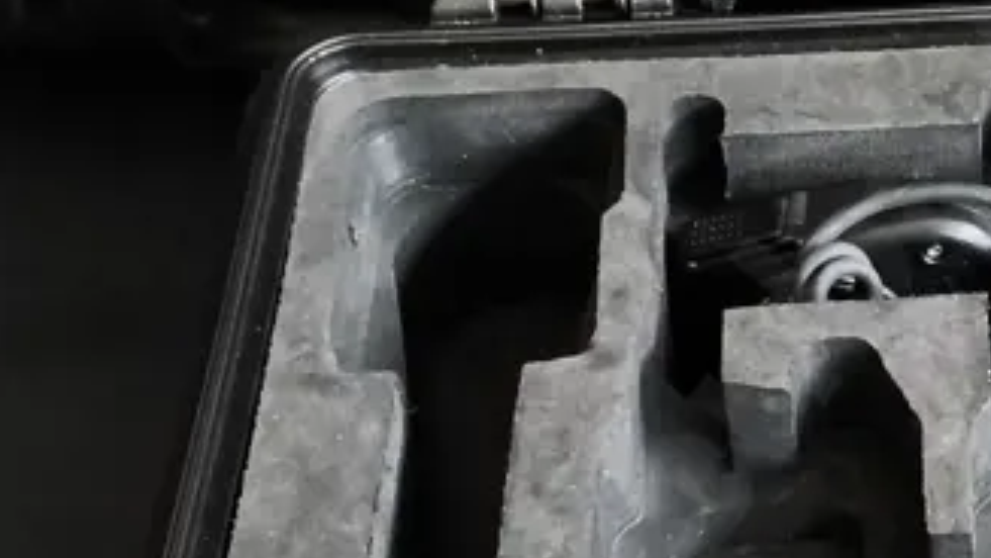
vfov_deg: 13.0
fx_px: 2418
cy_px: 58
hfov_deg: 22.2
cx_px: 1012
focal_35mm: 92
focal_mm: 2.87
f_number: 2
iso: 250
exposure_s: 1/100
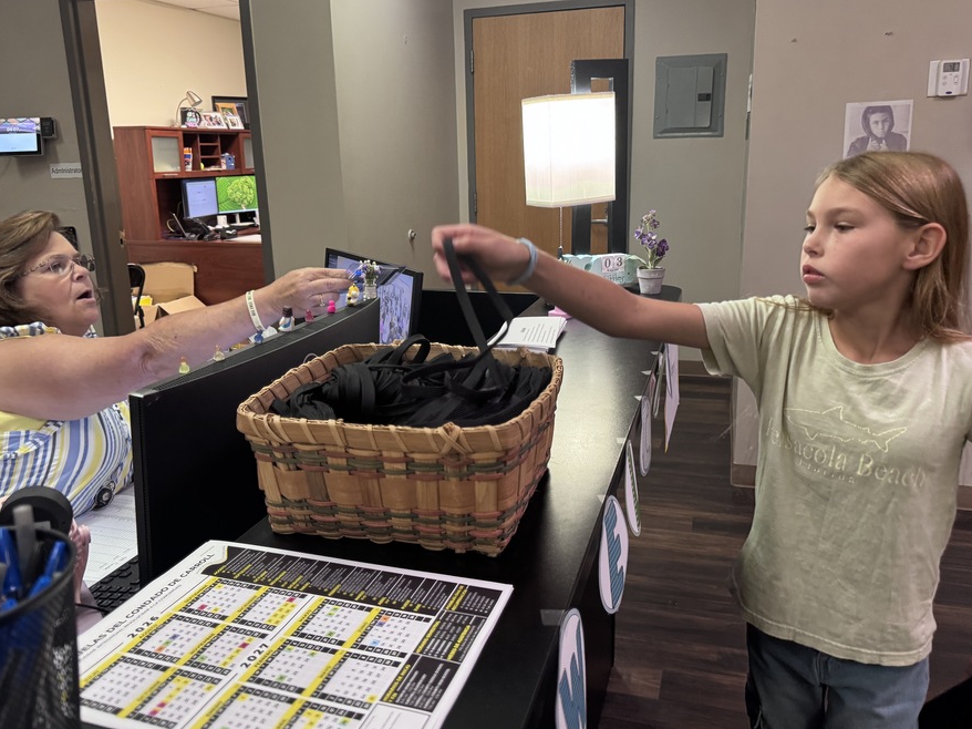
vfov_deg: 49.7
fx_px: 786
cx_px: 467
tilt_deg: -14.1
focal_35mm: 28
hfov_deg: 63.4
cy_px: 333
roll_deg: +1.5
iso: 320
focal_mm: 6.76
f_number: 1.78
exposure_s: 1/60
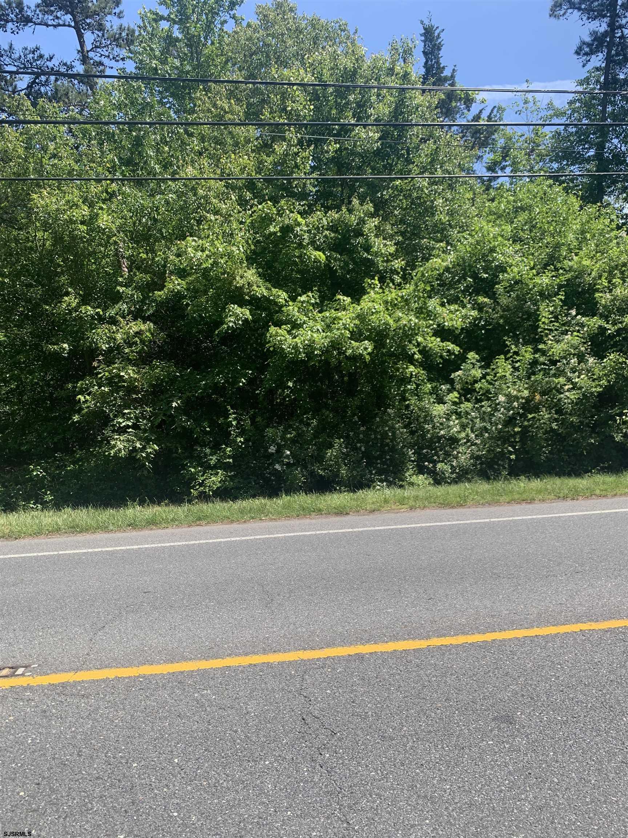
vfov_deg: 67.3
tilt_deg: +1.9
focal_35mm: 26
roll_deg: +2.9
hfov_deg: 53.1
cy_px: 419
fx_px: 629
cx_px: 314
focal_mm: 4.25
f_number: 1.8
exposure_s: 1/1088
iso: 25
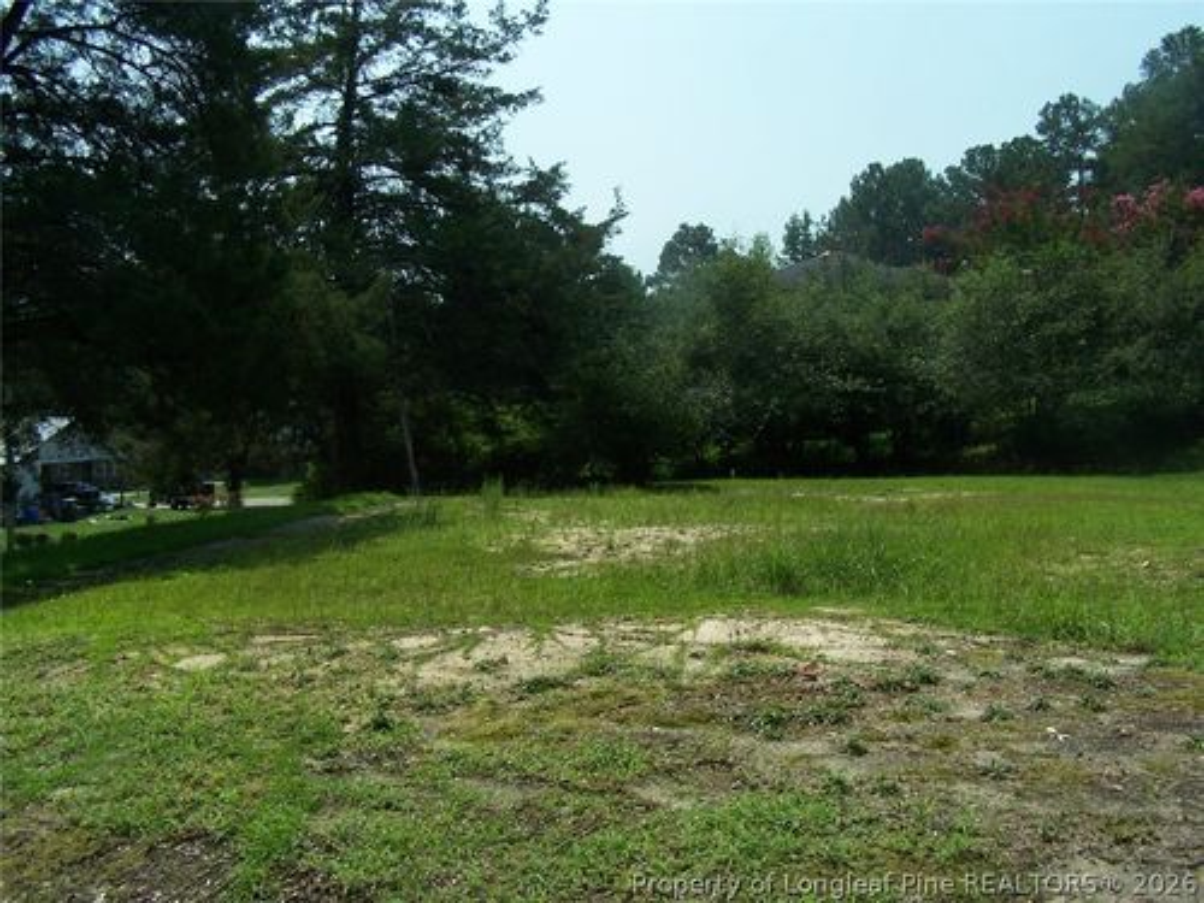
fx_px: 1322
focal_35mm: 38
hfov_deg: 49.0
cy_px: 452
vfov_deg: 37.7
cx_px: 602
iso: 80
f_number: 4
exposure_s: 1/1000
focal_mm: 6.3
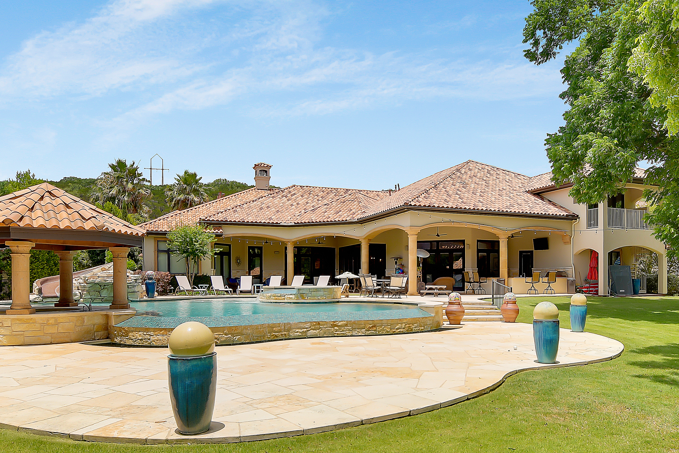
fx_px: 490
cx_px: 380
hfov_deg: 69.1
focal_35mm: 26
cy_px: 276
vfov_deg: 49.2
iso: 100
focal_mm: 10
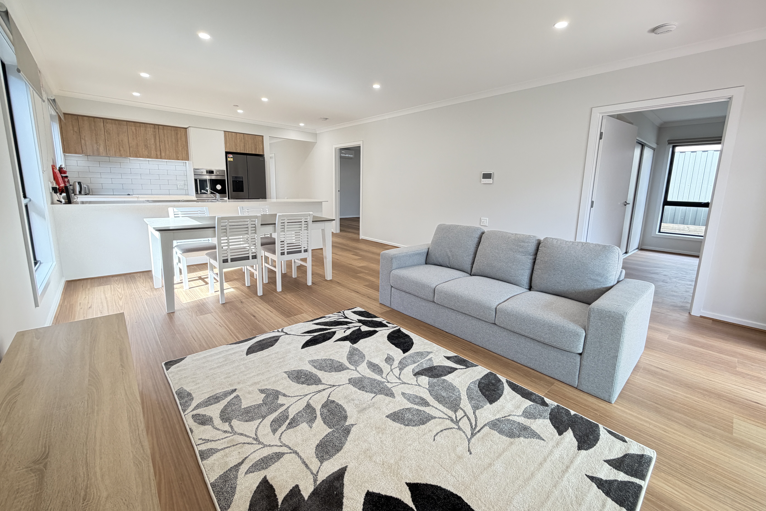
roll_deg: -1.2
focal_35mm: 15
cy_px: 239
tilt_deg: -9.7
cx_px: 391
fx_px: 319
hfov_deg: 100.4
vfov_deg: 77.2
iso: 160
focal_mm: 2.22
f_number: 2.2
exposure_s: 1/50
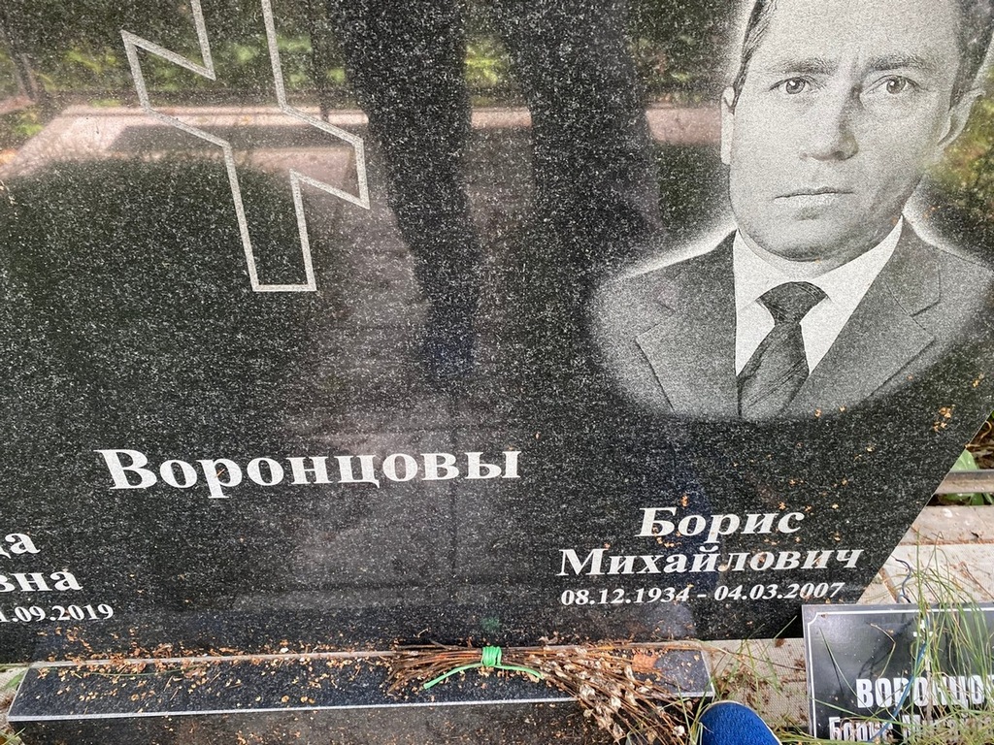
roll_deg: -1.7
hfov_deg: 67.3
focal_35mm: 26
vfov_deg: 53.1
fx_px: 747
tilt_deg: -38.8
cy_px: 372
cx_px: 497
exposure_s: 1/121
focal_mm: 4.25
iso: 125
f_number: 1.8
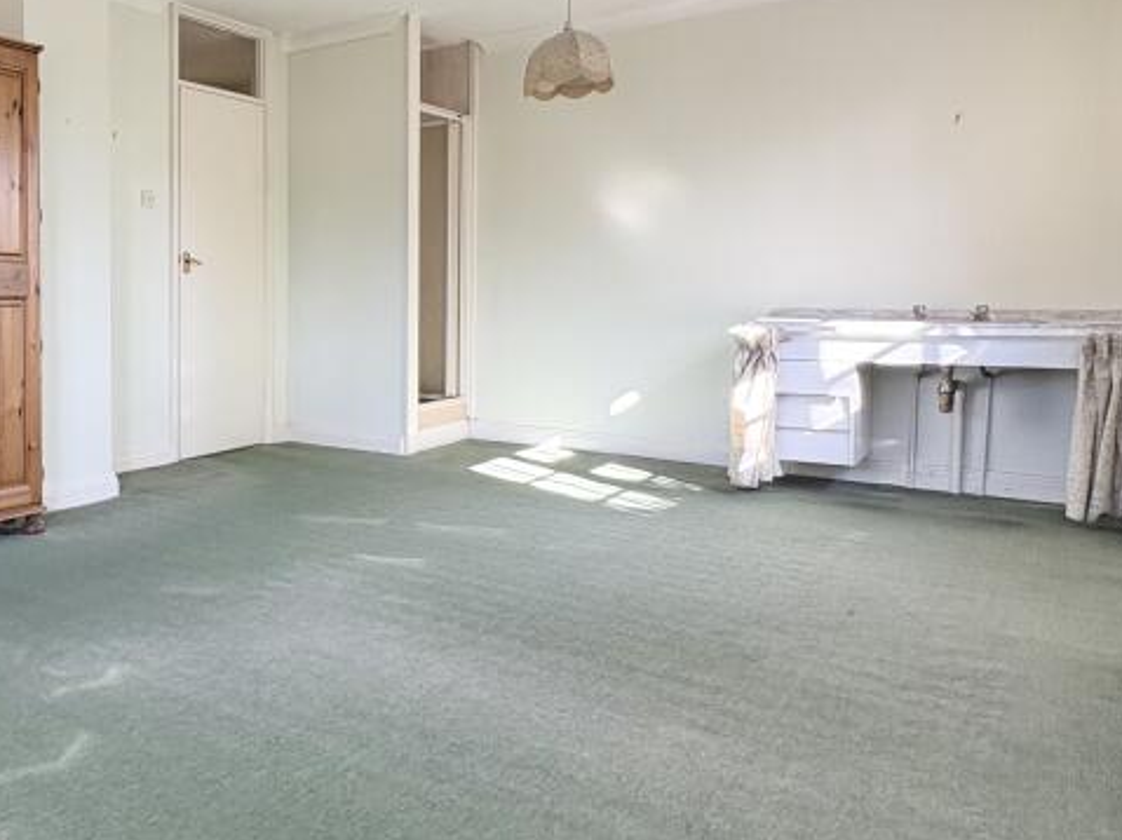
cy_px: 321
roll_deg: +0.8
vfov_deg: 46.4
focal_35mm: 30
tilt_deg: -1.8
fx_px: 972
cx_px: 122
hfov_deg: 53.0
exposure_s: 1/99
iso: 125
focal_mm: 2.22
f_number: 2.2
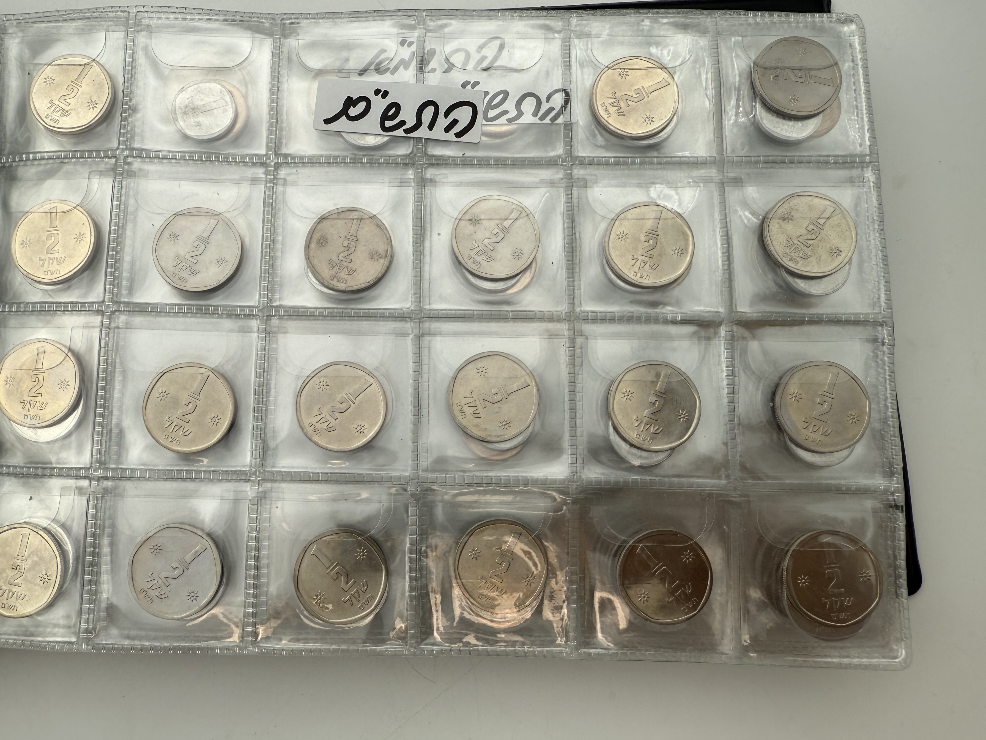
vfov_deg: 51.3
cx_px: 454
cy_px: 349
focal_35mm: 27
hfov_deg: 65.2
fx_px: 769
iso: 40
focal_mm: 2.22
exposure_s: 1/322
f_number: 2.2
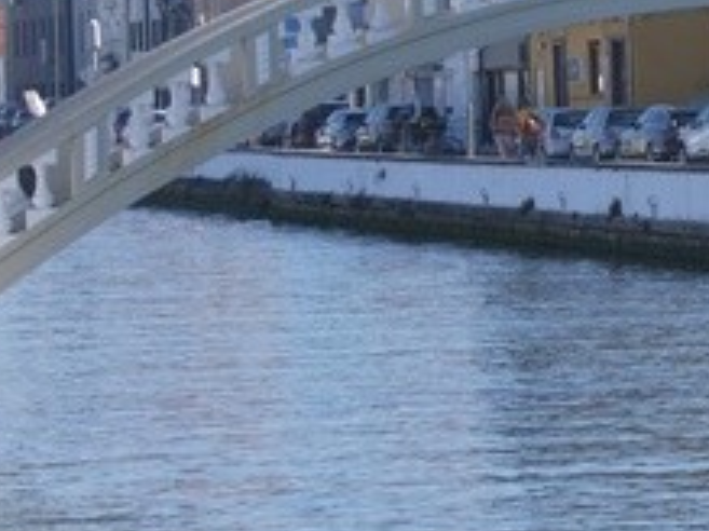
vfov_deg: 6.1
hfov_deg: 8.1
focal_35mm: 242
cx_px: 706
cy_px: 92
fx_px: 4954
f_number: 5.1
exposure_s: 1/250
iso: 80
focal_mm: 19
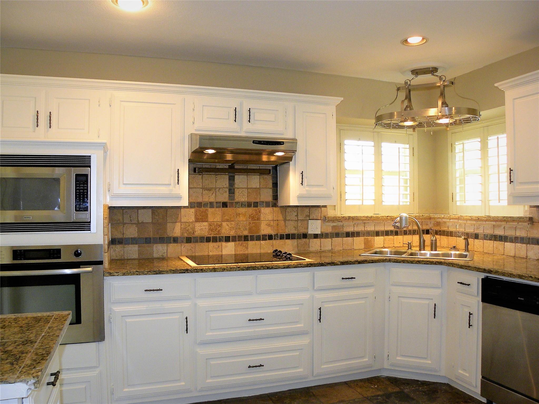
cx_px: 270
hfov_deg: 67.3
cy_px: 202
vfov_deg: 53.1
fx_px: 405
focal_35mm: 26
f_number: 2.8
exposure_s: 1/65
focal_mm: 4.6
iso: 179
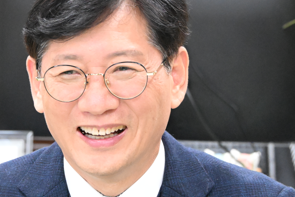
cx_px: 77
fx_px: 2450
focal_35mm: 299
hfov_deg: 6.9
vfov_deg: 4.6
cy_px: 166
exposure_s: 1/125
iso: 10000
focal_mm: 105
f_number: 7.1
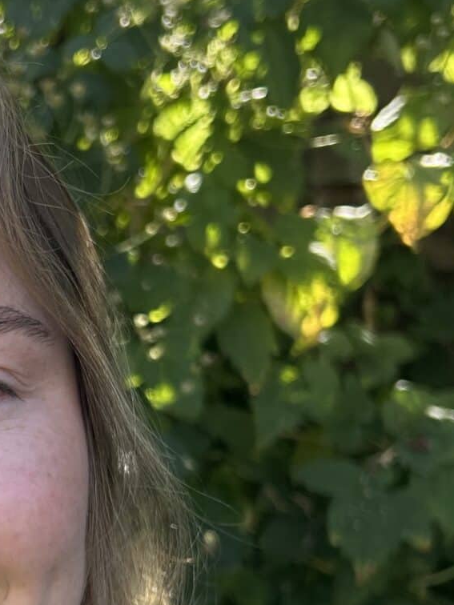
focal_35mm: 88
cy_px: 497
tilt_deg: -4.0
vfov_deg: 21.9
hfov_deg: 15.9
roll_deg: -0.8
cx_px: -151
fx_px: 1539
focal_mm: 5.7
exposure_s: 1/611
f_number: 1.5
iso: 50
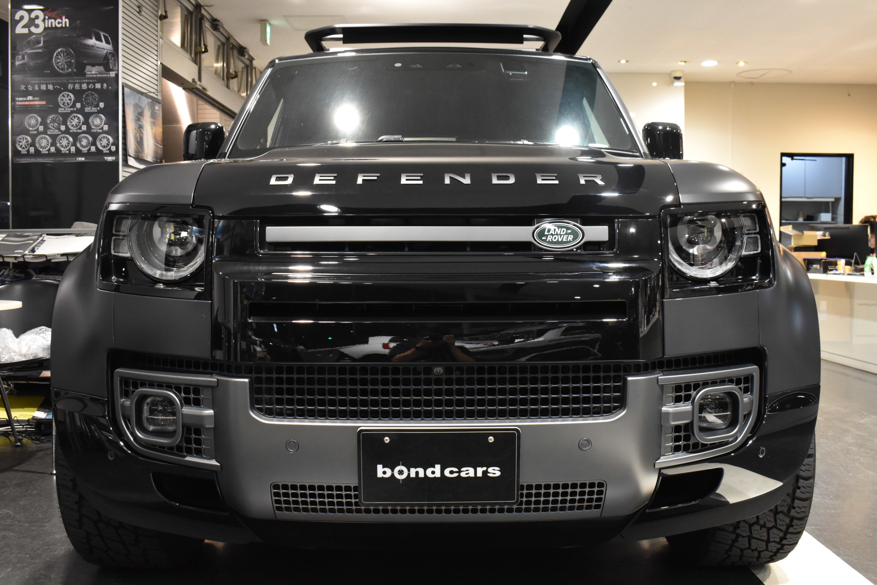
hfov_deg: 53.1
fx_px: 877
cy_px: 292
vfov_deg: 36.9
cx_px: 438
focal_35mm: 36
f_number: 8
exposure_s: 1/40
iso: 2000
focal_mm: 24
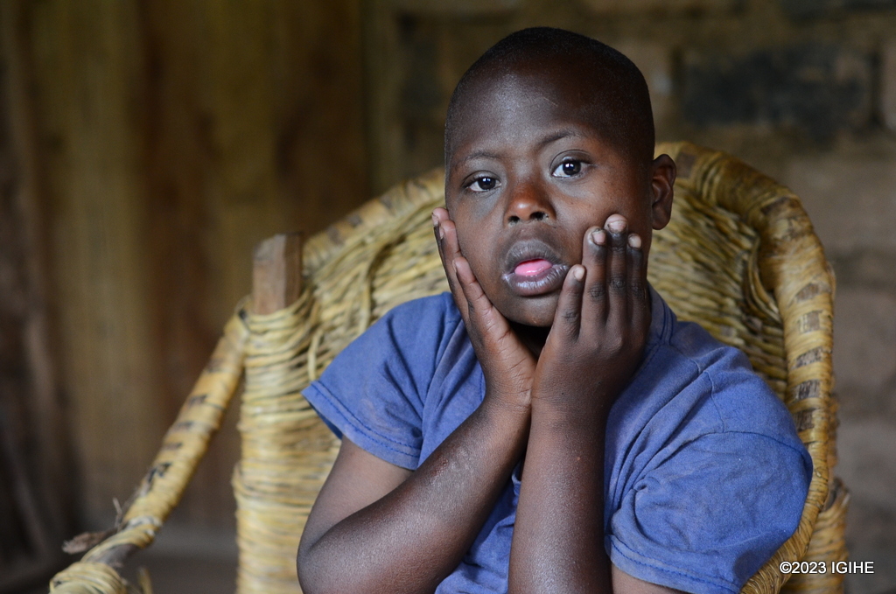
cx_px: 448
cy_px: 297
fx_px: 1863
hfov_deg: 27.0
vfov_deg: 18.1
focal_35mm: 75
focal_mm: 50
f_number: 2.8
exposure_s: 1/80
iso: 1000
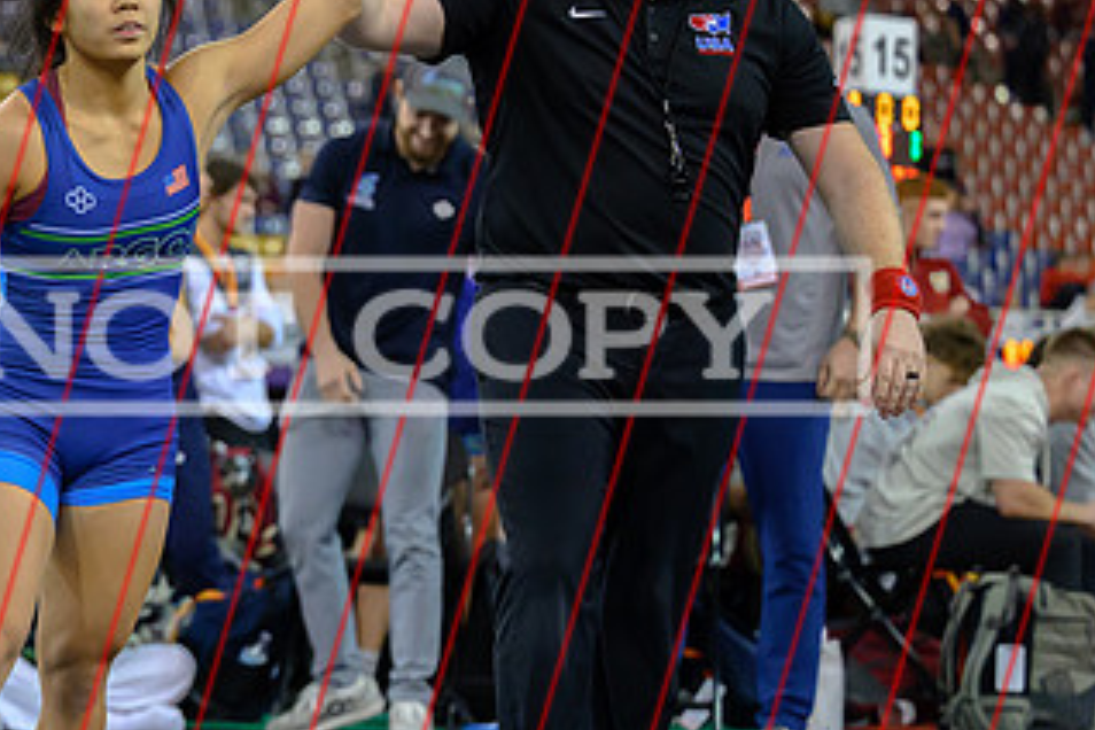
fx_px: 5353
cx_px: -92
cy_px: 305
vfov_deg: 7.8
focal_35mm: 176
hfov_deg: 11.5
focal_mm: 70
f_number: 2.8
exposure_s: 1/800
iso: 4500
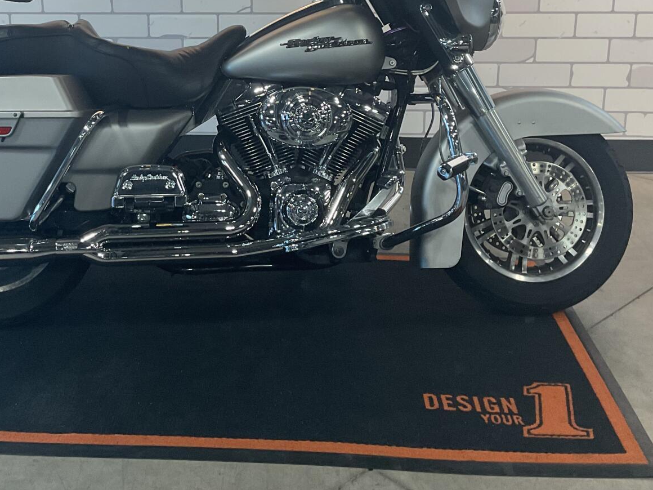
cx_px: 245
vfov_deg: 28.6
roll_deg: +1.6
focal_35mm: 50
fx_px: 943
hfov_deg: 38.0
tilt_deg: -15.8
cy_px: 112
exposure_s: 1/100
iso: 64
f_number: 1.8
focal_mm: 3
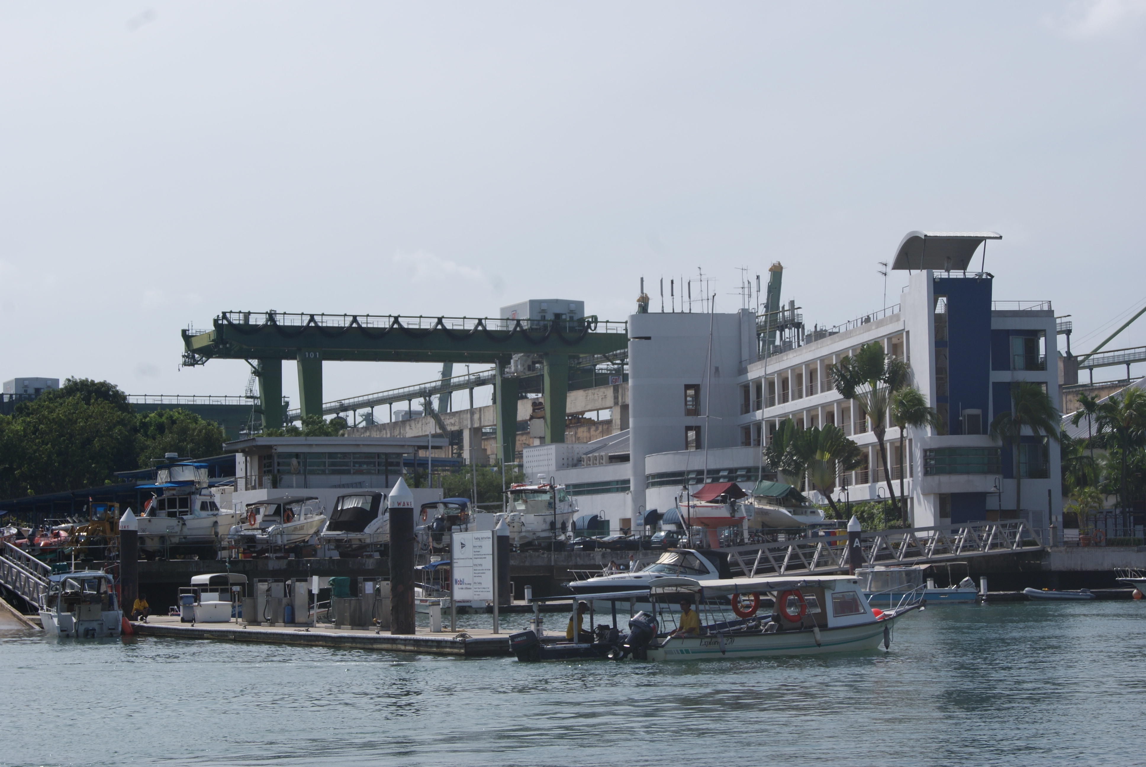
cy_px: 384
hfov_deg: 24.6
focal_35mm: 82
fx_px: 2629
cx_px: 573
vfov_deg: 16.6
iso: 100
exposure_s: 1/250
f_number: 13
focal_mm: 55
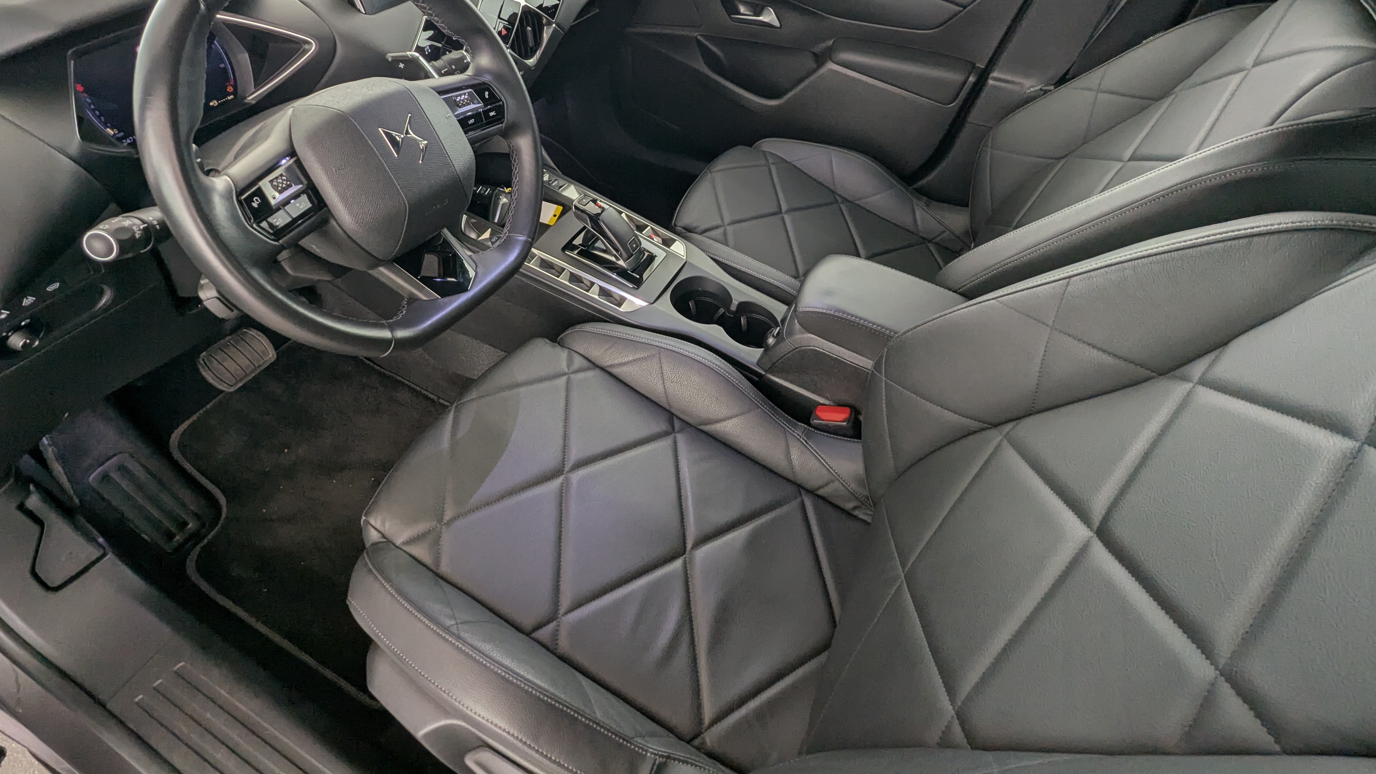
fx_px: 657
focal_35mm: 18
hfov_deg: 92.6
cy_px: 293
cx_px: 672
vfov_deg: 60.3
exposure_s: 1/43.3
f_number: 2.2
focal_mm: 2.35
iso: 75
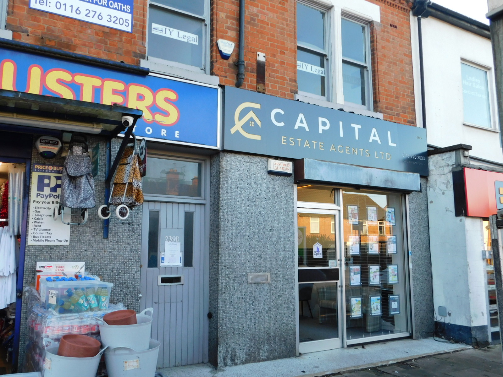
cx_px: 252
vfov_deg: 46.8
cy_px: 188
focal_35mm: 30
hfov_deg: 60.0
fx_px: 436
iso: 125
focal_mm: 5.3
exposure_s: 1/125
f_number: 3.2
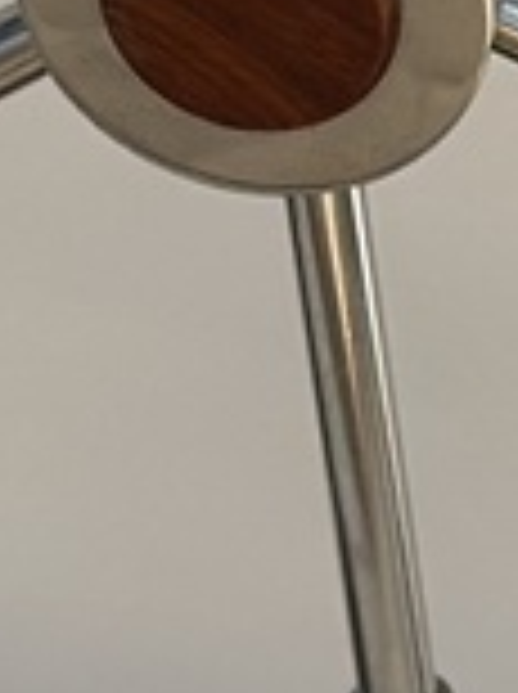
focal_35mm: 375
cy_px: -1053
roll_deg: -1.1
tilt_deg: -28.8
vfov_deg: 5.1
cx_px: 374
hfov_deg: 4.0
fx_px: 7503
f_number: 1.78
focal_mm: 6.86
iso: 80
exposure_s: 1/5556
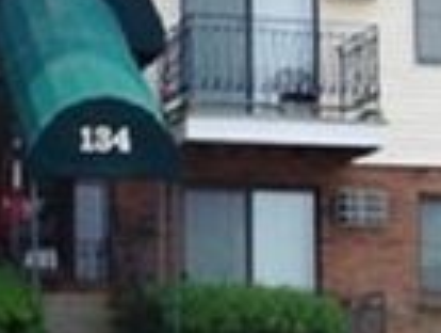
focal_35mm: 130
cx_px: 179
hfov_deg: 15.1
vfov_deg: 11.4
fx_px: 1659
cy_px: 69
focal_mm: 5.6
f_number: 4
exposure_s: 1/350
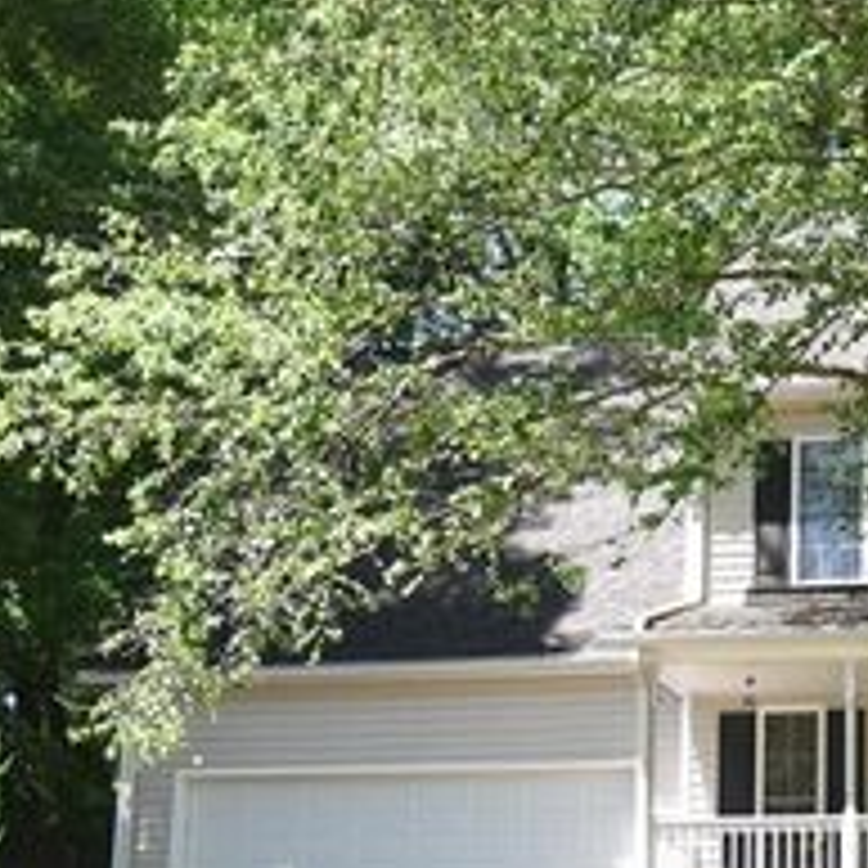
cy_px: 668
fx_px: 2184
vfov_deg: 22.2
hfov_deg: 21.7
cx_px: 872
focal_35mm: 77
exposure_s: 1/160
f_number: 4
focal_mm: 35
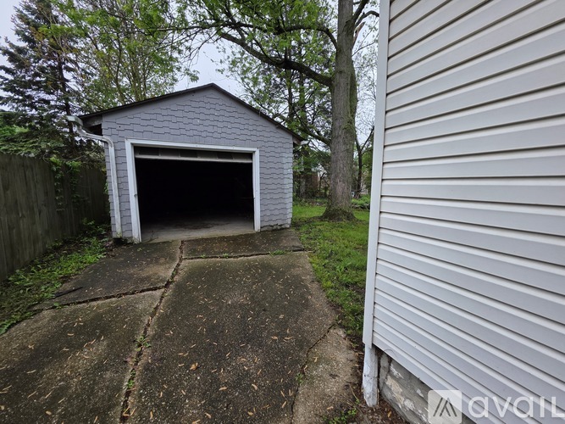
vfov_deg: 89.9
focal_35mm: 13
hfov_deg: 106.2
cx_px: 282
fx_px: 212
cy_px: 212
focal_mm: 2.2
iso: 64
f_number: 1.9
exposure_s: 1/359
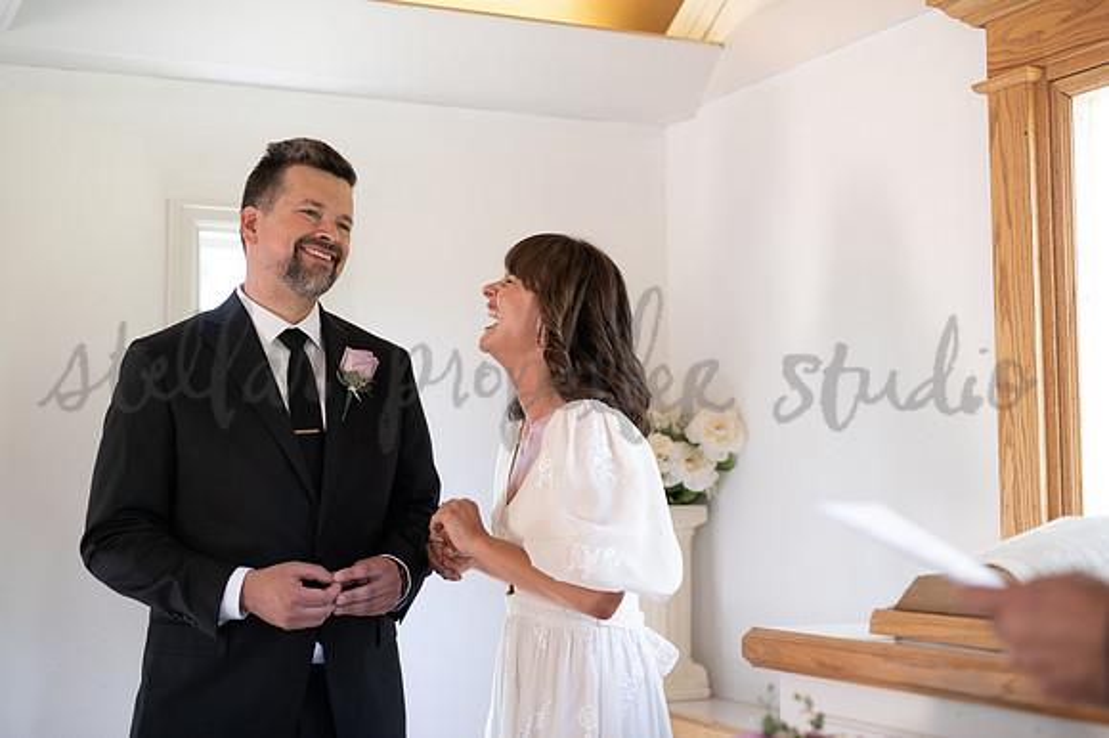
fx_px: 1539
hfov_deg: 39.6
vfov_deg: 27.0
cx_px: 554
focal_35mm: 50
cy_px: 369
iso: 640
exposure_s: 1/200
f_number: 2.2
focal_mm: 50
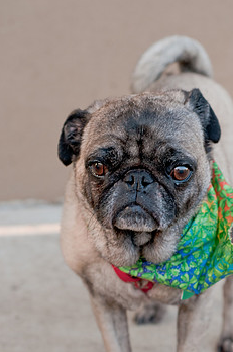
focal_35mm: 97
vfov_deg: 21.0
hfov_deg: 14.1
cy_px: 227
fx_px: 944
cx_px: 142
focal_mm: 50
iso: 250
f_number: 3.5
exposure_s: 1/160
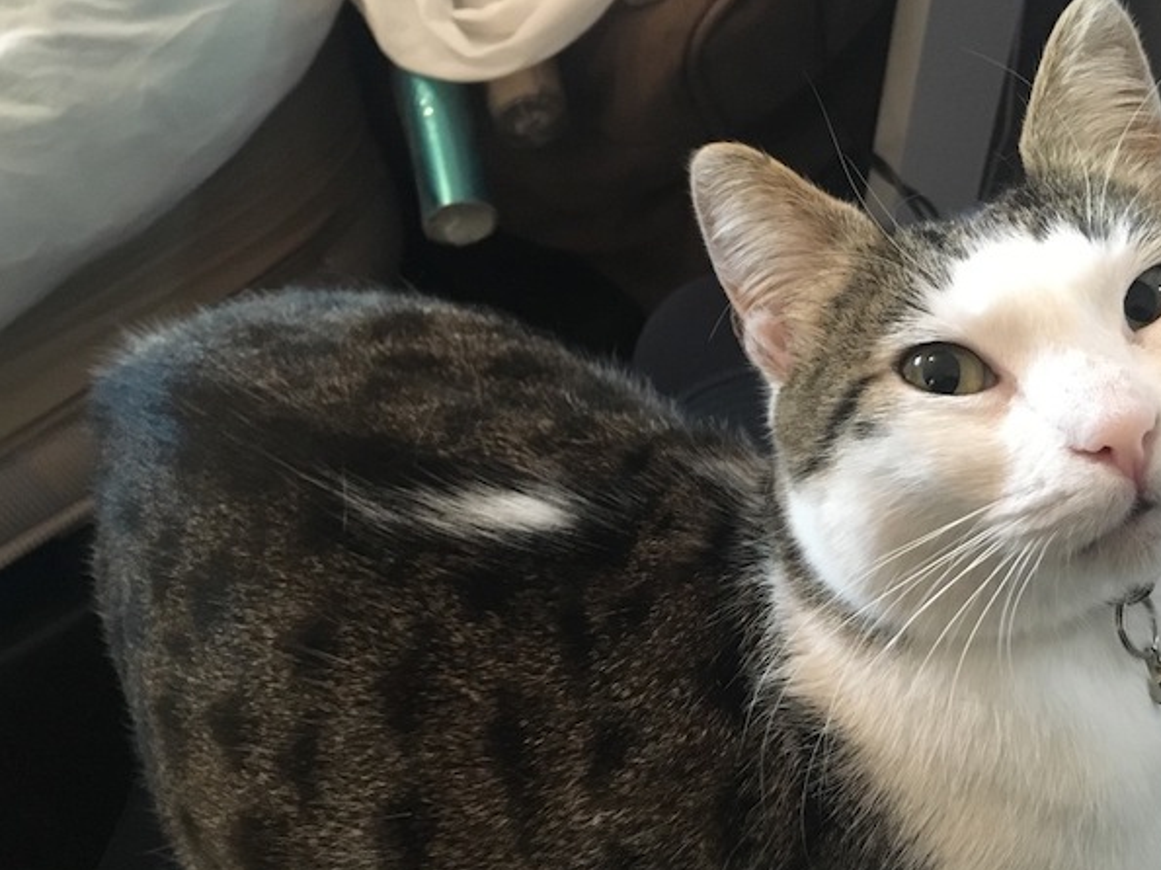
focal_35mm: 39
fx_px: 1308
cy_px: 515
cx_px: 702
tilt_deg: -51.1
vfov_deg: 36.7
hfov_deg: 47.6
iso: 320
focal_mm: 4.15
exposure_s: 1/17
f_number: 2.2
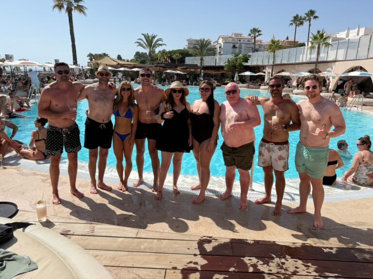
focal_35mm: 24
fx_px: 259
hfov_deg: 71.6
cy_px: 140
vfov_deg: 56.8
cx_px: 186
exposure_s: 1/6173
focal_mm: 6.76
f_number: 1.78
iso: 80
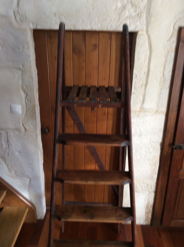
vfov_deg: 56.9
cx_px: 92
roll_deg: +0.3
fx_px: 227
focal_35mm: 32
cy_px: 124
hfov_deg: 44.1
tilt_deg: -20.5
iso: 50
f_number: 2.4
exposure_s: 1/25
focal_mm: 3.3
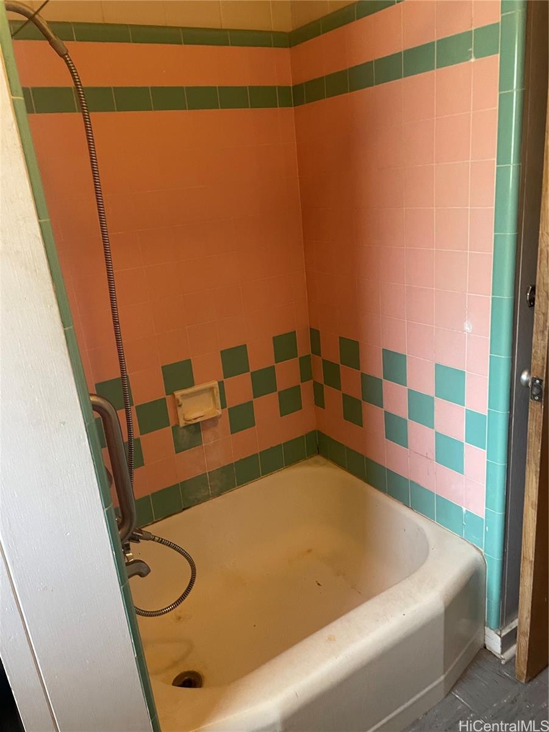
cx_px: 274
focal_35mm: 26
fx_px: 550
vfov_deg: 67.3
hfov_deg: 53.1
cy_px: 366
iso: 320
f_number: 1.6
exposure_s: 1/60
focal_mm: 4.2
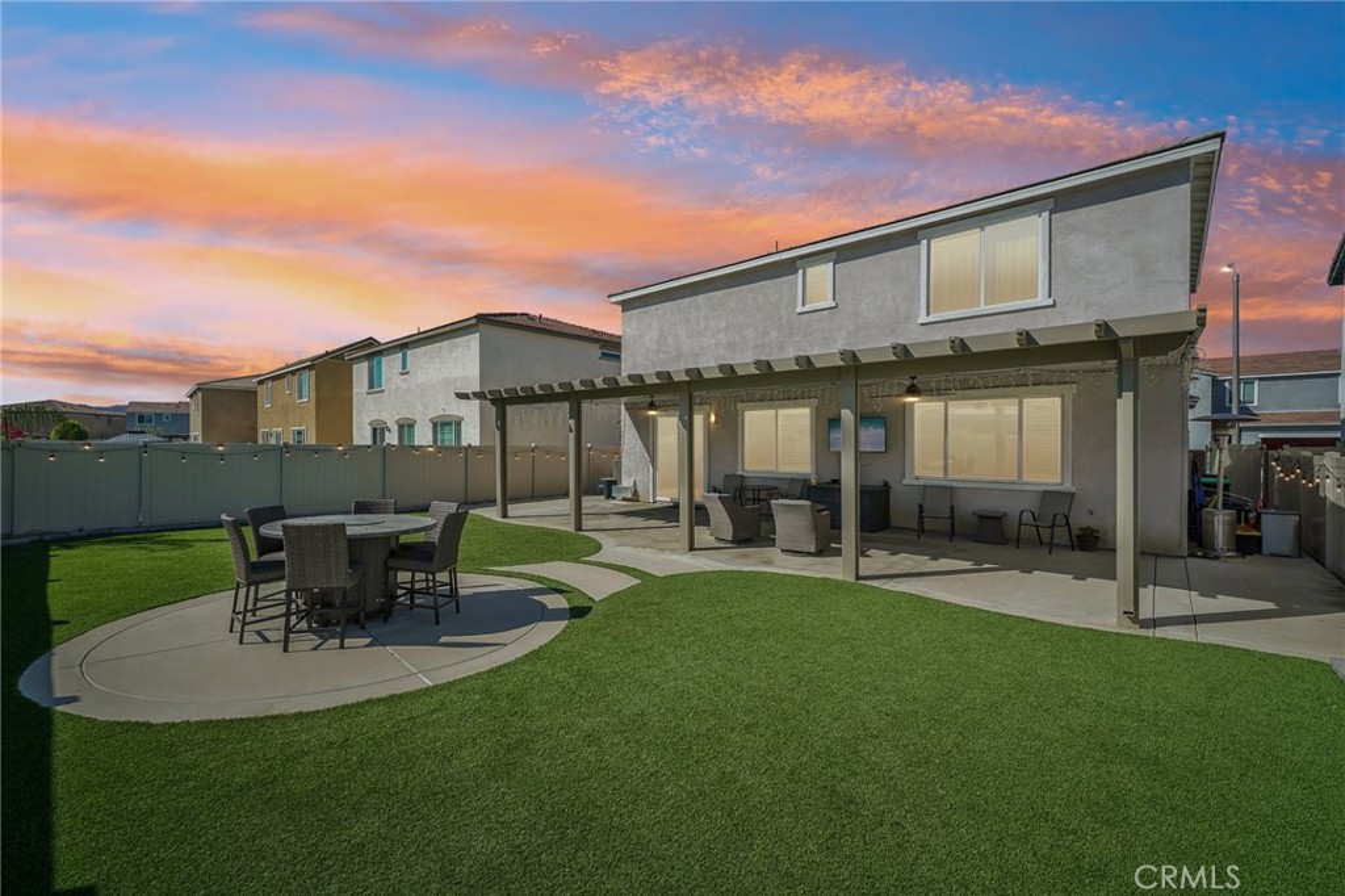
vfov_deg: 77.3
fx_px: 560
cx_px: 672
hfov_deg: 100.4
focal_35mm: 15
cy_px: 448
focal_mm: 15
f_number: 10
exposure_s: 1/200
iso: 100
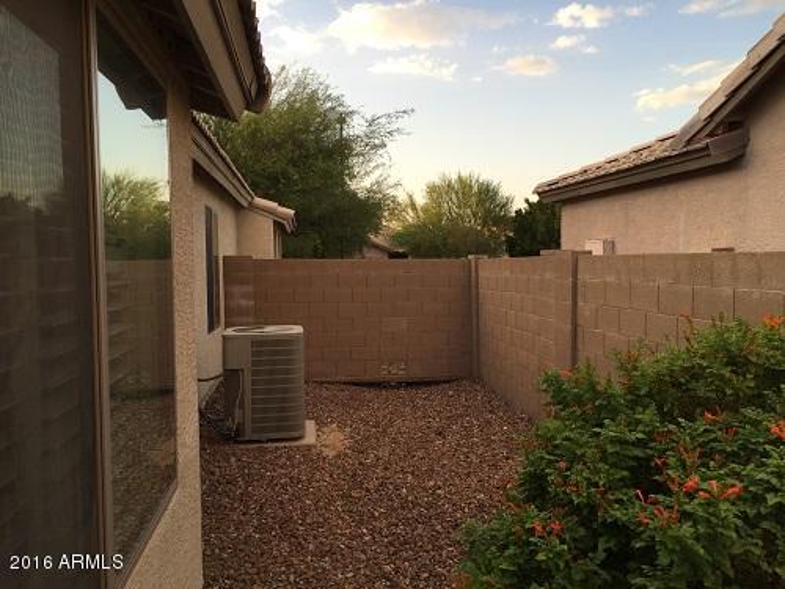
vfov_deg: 48.2
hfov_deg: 61.7
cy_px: 294
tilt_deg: -3.9
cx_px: 392
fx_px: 658
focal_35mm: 29
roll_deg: +0.0
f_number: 2.2
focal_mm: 4.15
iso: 32
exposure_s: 1/250
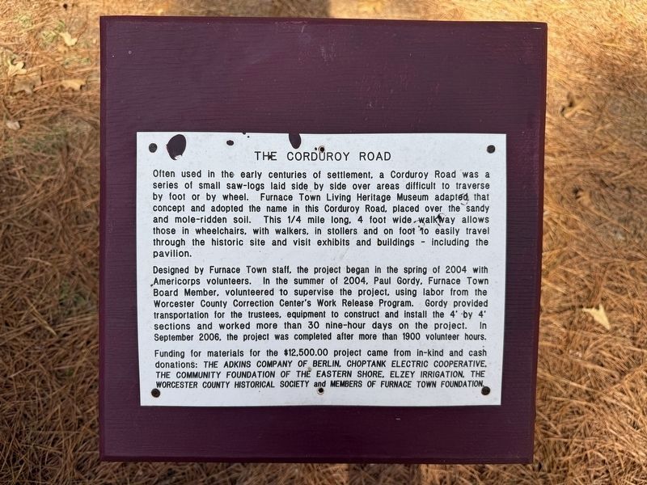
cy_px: 242
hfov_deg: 71.6
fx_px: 449
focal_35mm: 24
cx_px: 324
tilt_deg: -59.7
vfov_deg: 56.8
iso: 80
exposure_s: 1/878
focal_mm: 6.76
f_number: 1.78
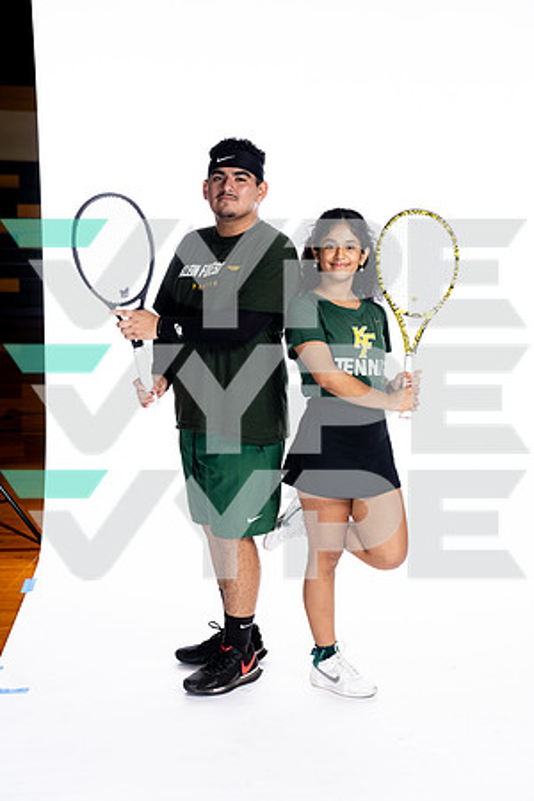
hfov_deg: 20.9
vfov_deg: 31.0
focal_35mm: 65
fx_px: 1446
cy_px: 400
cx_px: 267
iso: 400
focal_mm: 65
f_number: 5.6
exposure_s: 1/250
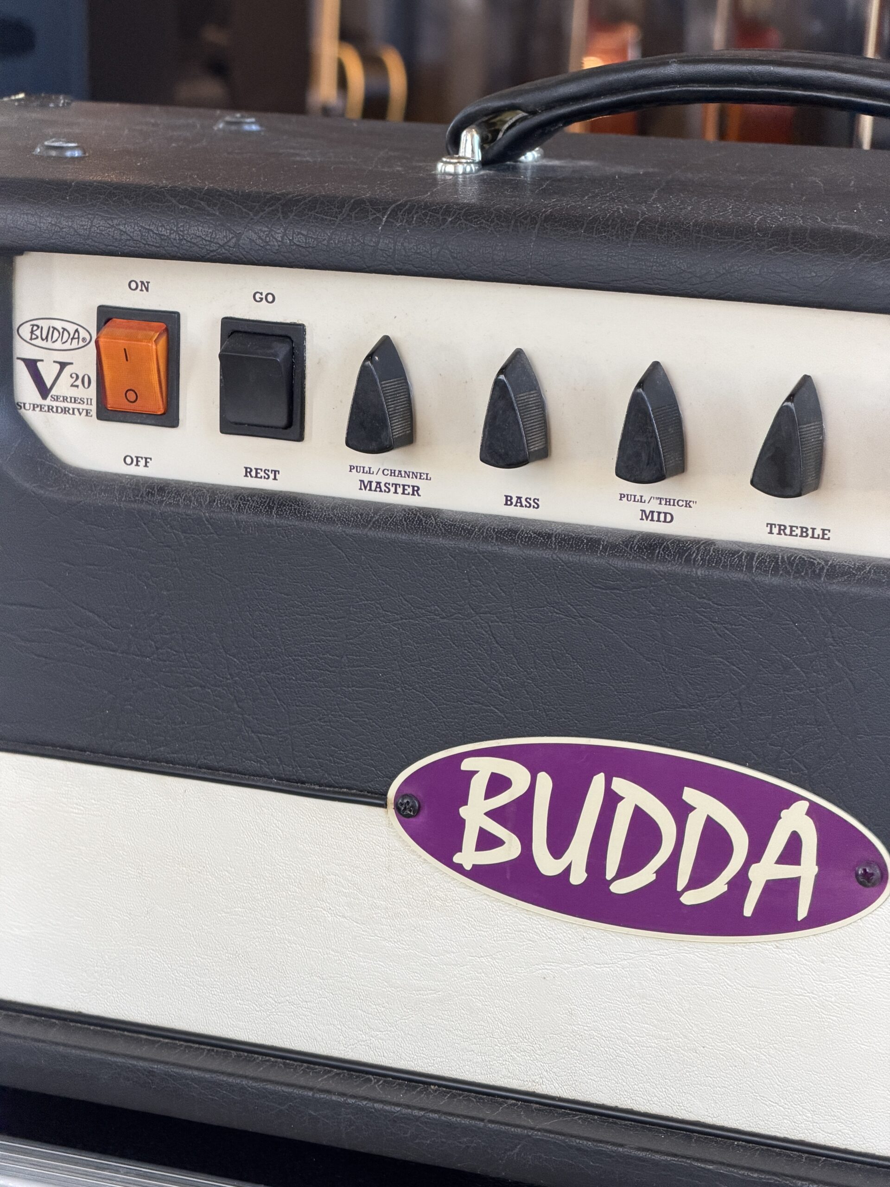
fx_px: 3428
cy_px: 594
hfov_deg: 14.8
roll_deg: -0.4
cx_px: 445
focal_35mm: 100
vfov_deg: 19.6
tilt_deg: -13.0
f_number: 2.8
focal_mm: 16.89
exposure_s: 1/117
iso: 400
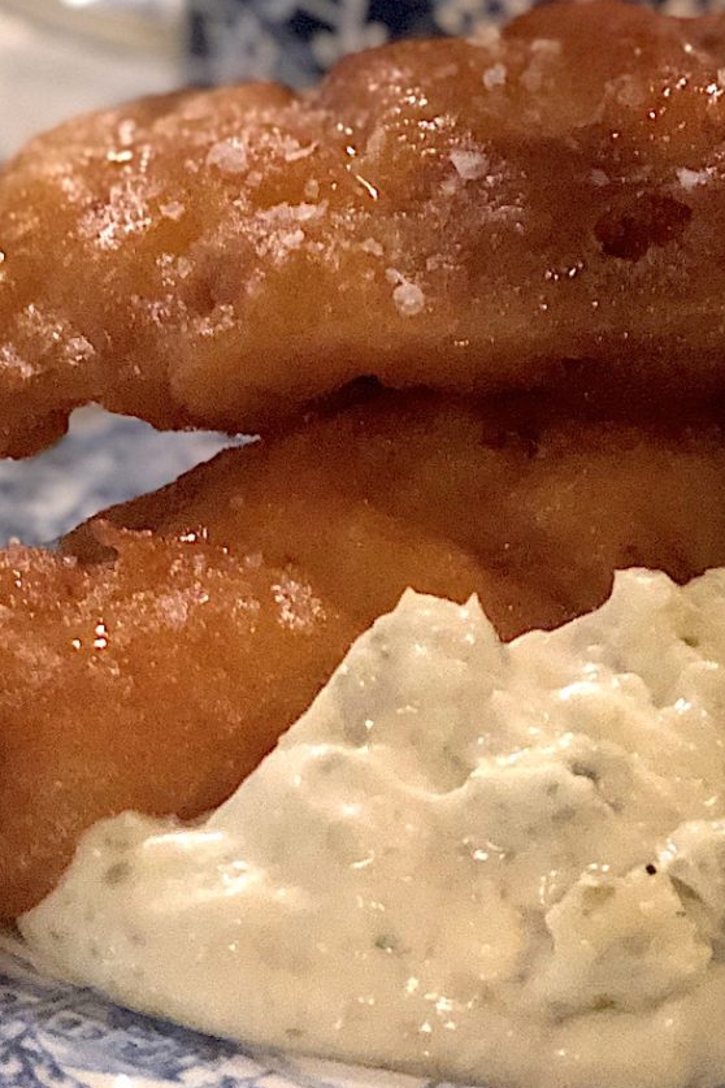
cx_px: 759
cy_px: -29
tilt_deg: -21.1
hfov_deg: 10.9
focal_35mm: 124
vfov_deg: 16.2
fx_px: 3746
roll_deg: -0.7
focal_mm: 6
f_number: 2.4
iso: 200
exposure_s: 1/8
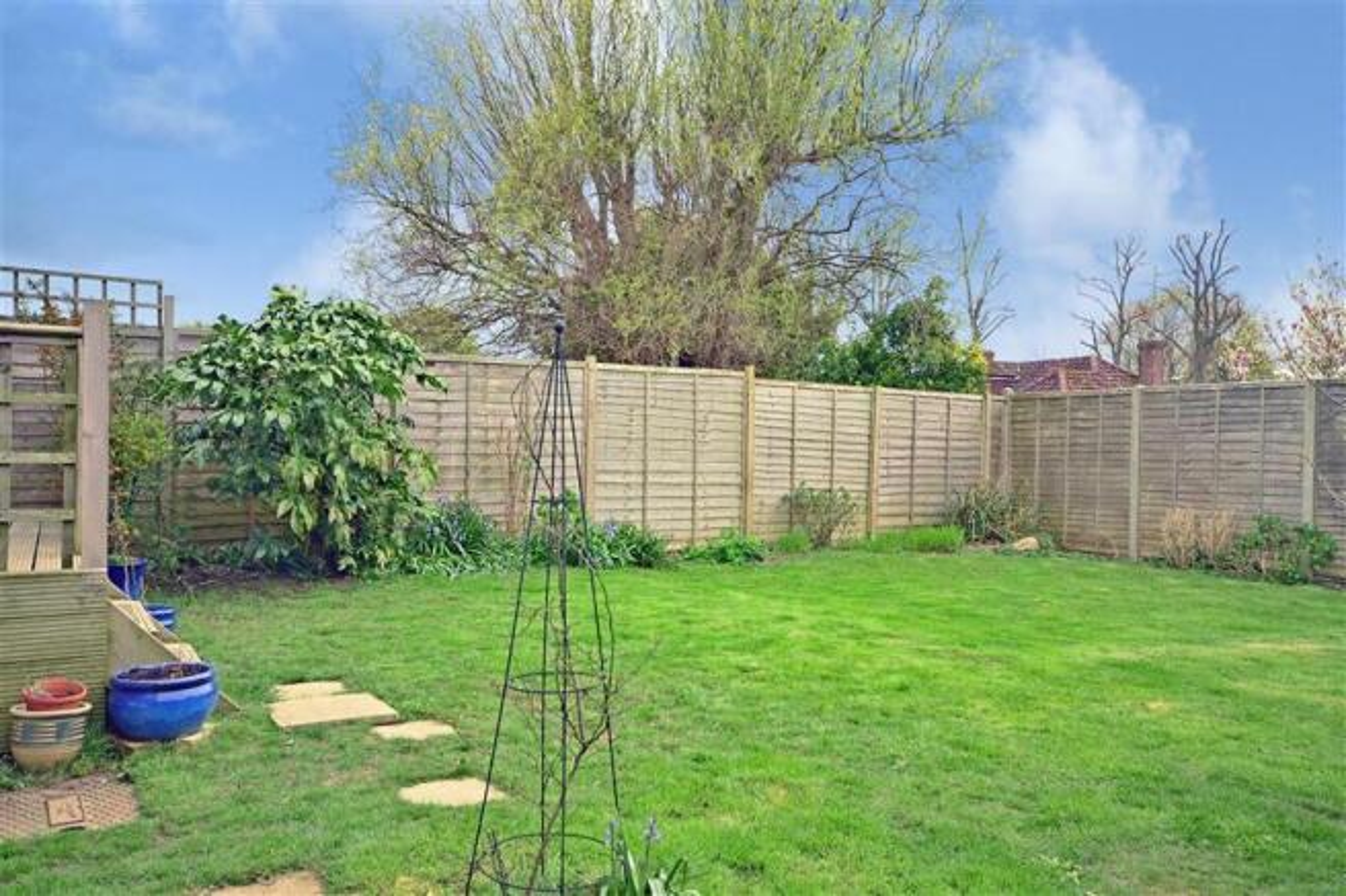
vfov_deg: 43.6
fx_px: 1121
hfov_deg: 61.9
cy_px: 448
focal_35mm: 30
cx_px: 673
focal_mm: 20
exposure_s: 1/200
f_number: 6.3
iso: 400
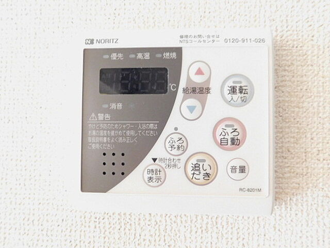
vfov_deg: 58.9
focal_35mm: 23
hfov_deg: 73.9
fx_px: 219
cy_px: 124
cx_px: 165
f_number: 3
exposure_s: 1/8
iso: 800
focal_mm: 4
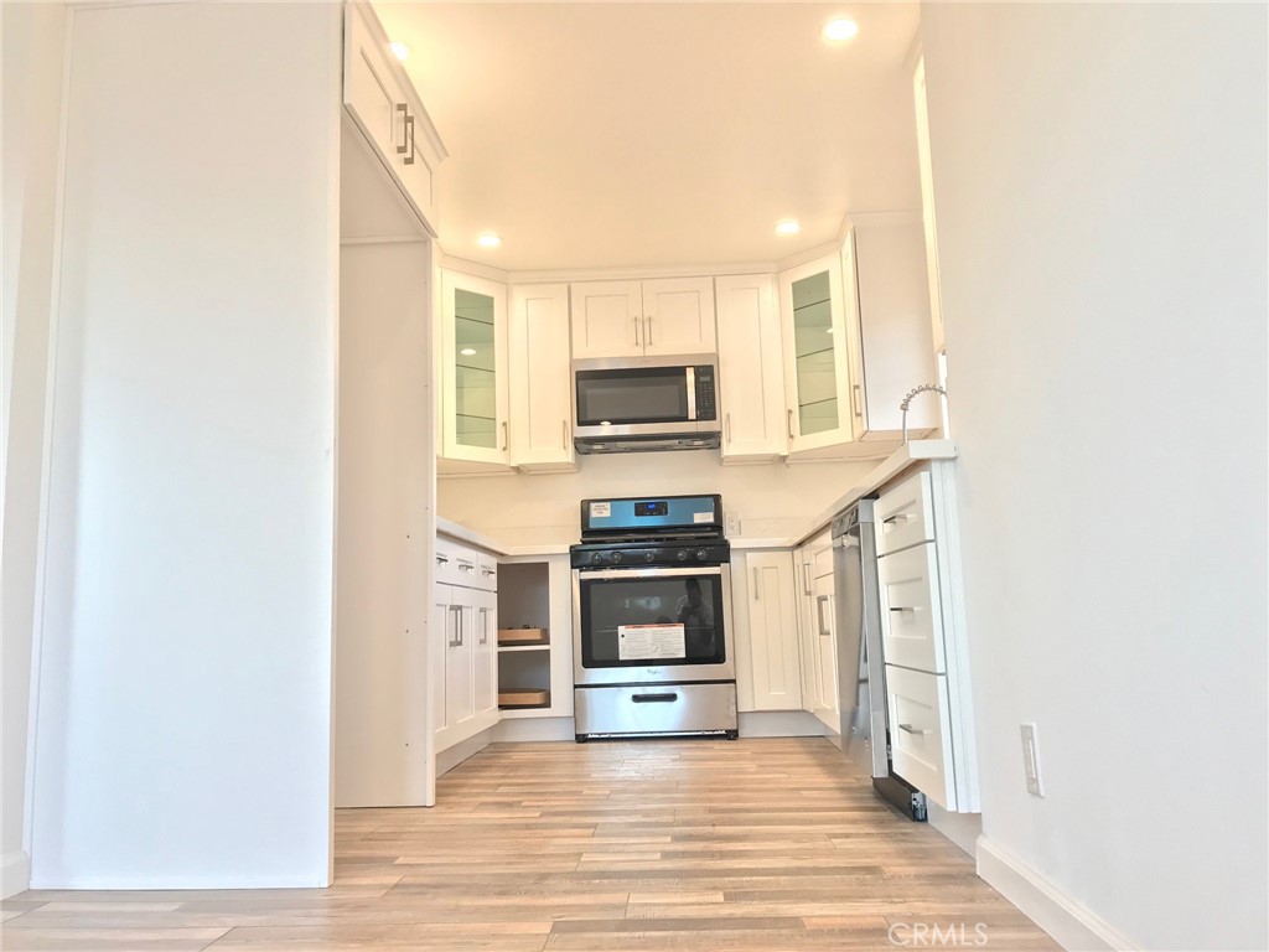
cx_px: 634
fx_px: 1026
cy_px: 476
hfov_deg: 63.4
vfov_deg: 49.7
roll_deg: +2.6
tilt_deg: +8.5
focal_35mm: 28
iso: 25
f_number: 1.8
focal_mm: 3.99
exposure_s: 1/30
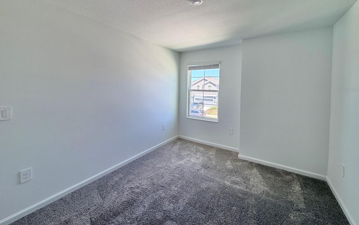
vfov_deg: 73.9
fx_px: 147
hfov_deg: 101.5
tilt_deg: -1.3
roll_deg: -1.1
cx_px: 181
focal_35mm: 15
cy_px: 90
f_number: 2.2
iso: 100
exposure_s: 1/120
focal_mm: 2.22
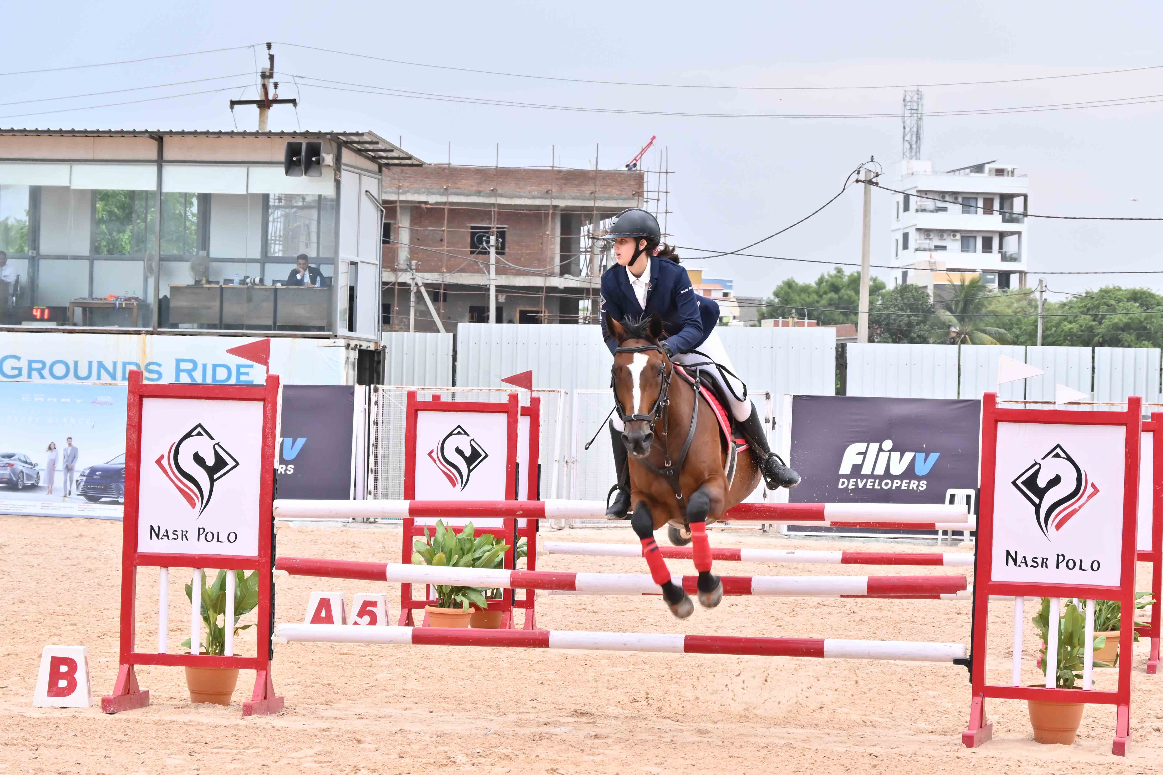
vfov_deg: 12.2
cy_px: 388
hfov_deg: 18.2
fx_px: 3634
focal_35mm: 112
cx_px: 582
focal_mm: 75
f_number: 8
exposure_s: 1/350
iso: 1100
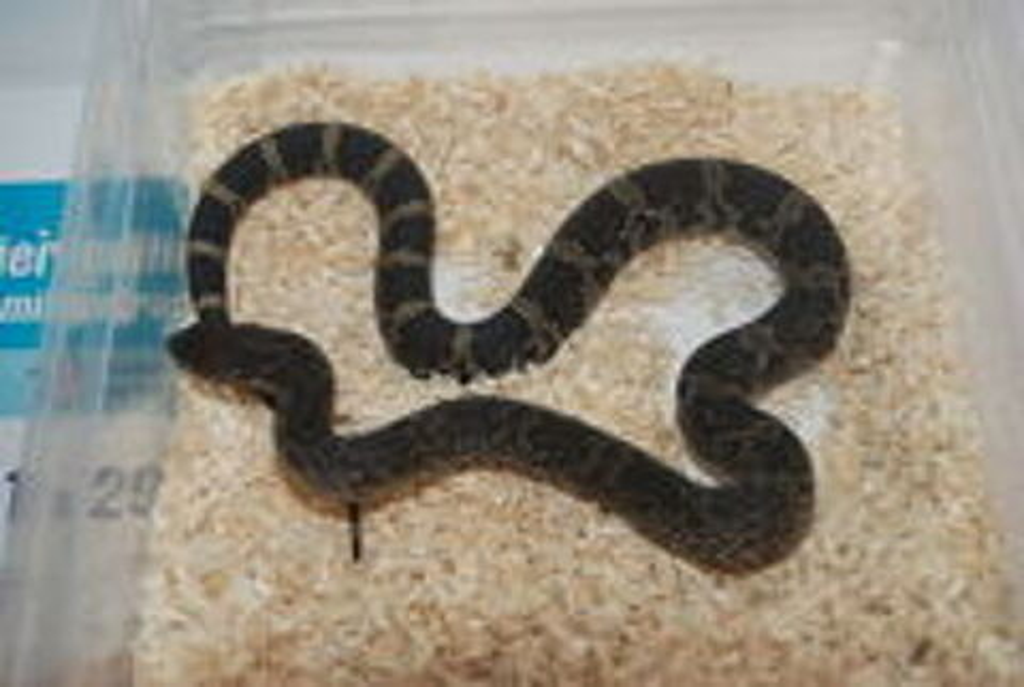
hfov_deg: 35.0
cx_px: 512
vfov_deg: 23.9
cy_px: 344
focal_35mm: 57
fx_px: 1624
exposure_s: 1/60
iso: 200
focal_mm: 38
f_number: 5
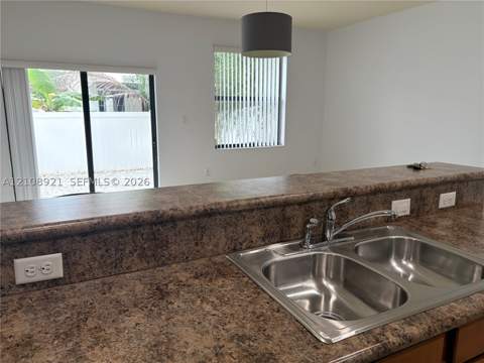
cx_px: 242
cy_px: 182
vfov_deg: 53.1
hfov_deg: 67.3
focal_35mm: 26
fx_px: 364
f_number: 1.6
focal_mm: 5.96
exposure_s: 1/176
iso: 100
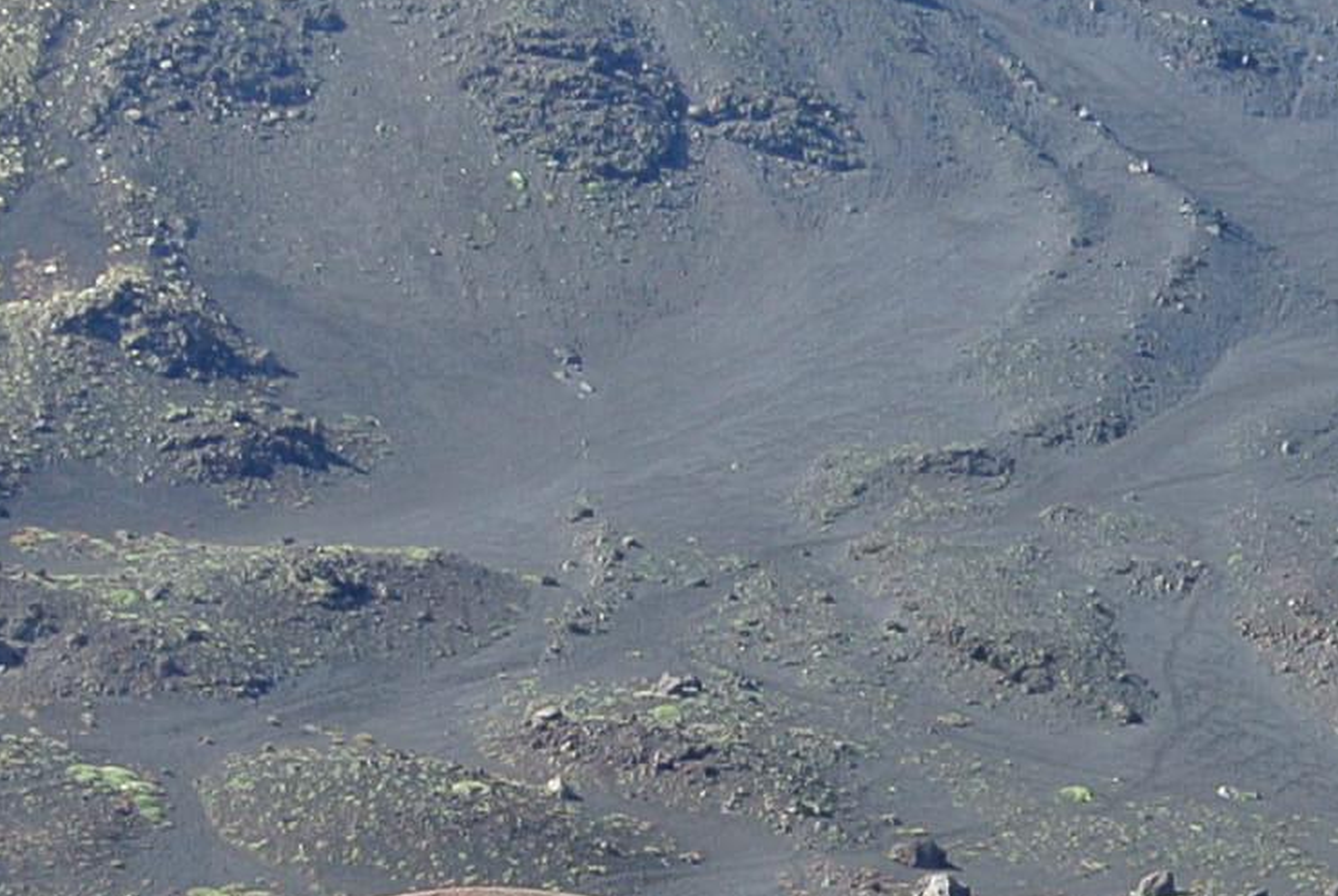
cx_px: 1387
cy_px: 1257
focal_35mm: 168
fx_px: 6251
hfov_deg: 12.1
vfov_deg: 8.1
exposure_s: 1/320
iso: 100
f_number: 4.2
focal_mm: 12.1
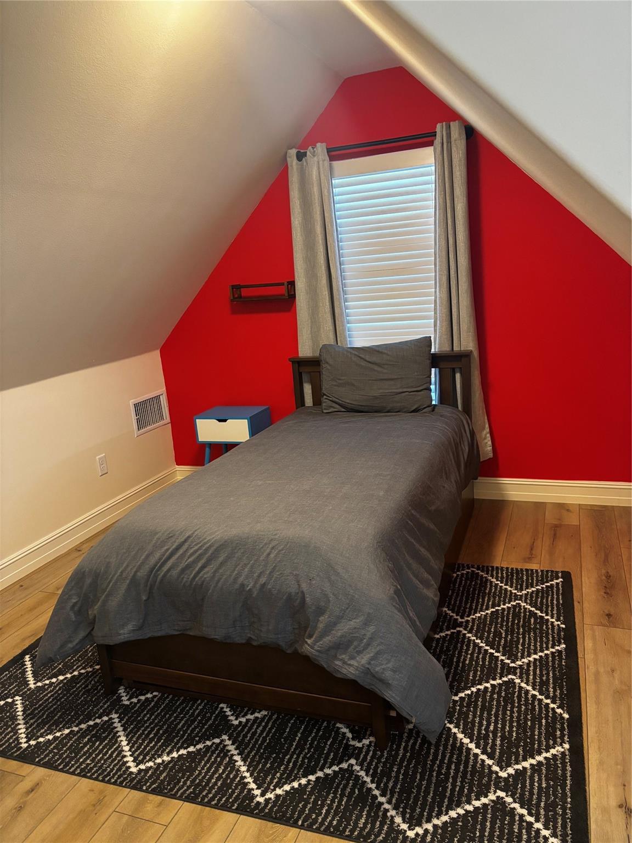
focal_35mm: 26
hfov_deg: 53.1
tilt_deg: -14.4
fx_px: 633
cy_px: 422
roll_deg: +4.7
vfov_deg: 67.3
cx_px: 316
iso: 400
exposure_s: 1/60
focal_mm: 5.96
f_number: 1.6
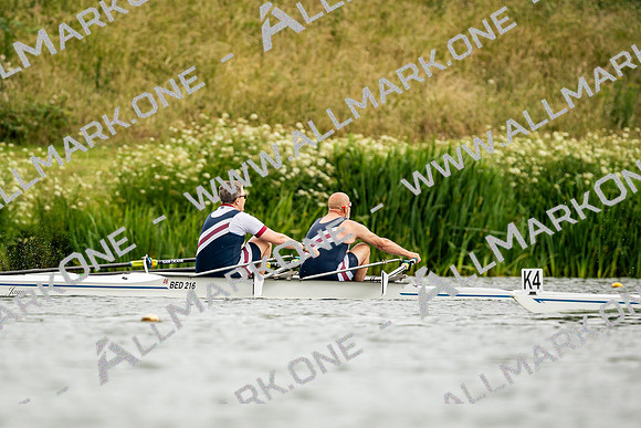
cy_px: 214
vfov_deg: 1.5
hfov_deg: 2.3
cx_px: 320
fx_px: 16028
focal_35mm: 900
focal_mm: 600
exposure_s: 1/2000
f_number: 6.3
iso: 500
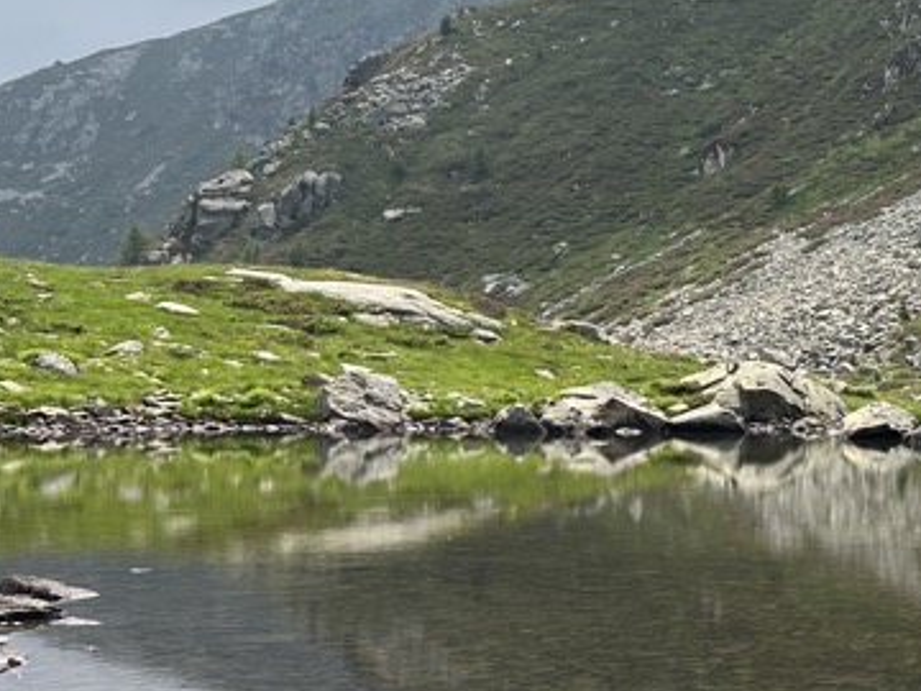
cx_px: 1287
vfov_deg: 19.8
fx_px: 1969
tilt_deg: -5.2
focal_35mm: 74
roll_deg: -0.4
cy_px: 468
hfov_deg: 22.6
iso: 50
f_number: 1.5
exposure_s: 1/3831
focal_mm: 5.7
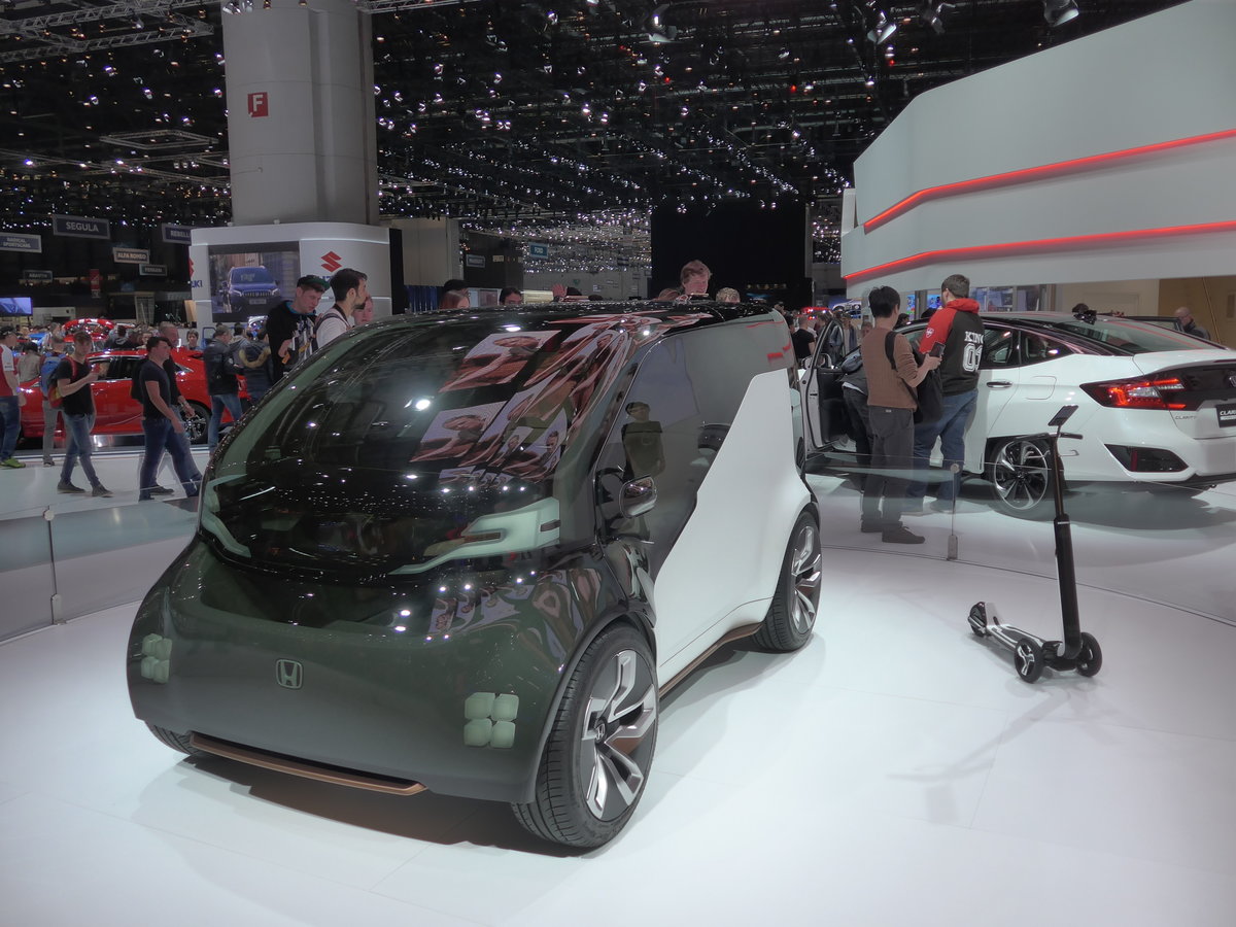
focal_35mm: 29
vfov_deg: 48.2
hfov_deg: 61.7
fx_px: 1035
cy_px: 464
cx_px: 618
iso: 160
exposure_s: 1/500
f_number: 2
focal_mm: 6
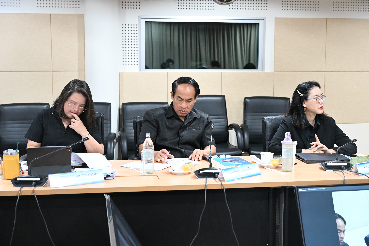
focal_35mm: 53
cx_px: 184
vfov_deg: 25.5
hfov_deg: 37.5
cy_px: 123
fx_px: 543
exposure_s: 1/60
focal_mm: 53
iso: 3200
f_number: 4
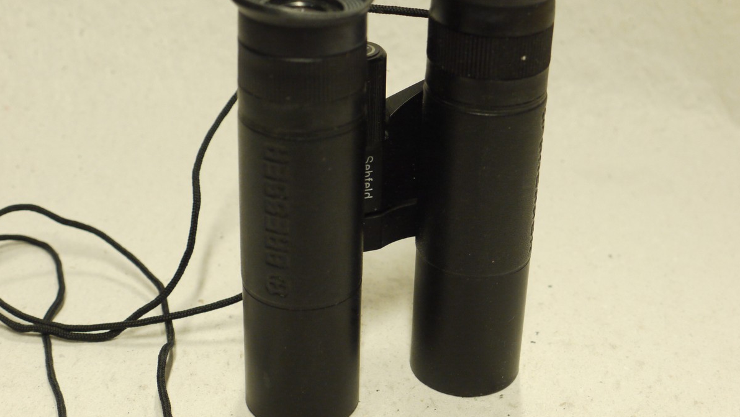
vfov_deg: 17.7
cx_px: 371
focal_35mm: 68
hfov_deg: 31.0
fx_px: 1335
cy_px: 197
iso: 800
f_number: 5.4
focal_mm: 31
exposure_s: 1/50
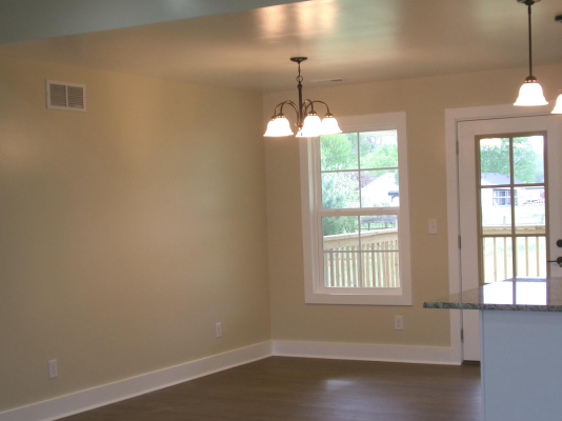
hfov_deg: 32.2
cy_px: 247
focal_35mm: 60
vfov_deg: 24.4
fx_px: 974
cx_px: 311
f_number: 4.2
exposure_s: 1/34
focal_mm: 8.5
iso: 105
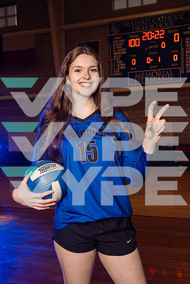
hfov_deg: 30.5
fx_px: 348
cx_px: 95
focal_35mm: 44
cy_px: 142
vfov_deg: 44.5
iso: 250
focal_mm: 44
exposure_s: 1/200
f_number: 8
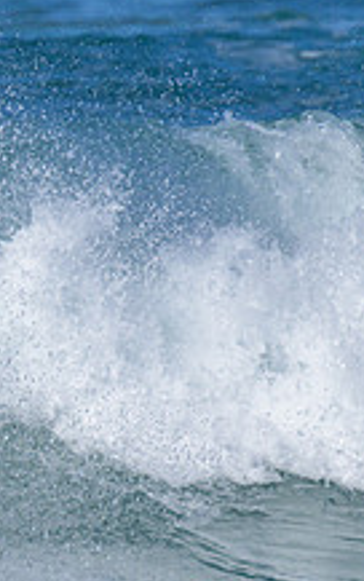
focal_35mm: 2100
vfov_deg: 1.0
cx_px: -300
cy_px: 187
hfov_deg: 0.6
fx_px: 33266
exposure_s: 1/2000
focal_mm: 560
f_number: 8
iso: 400
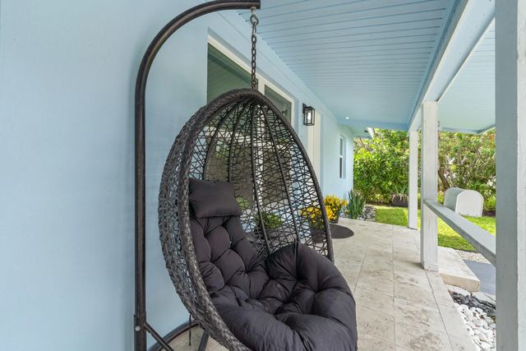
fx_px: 205
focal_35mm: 14
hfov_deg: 104.2
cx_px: 263
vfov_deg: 81.2
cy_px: 176
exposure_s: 1/125
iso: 250
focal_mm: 14
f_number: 9
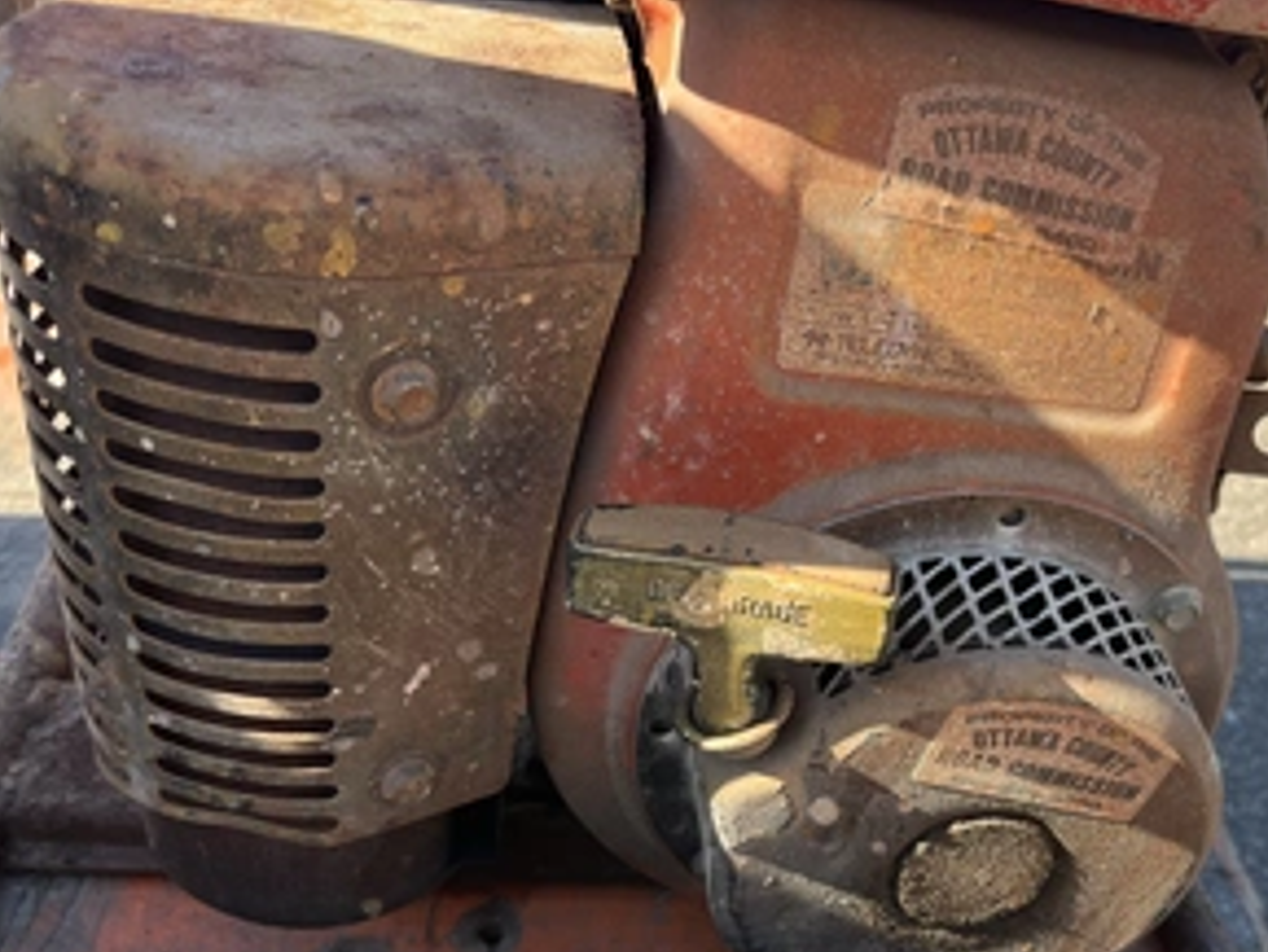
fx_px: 1319
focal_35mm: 36
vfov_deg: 39.1
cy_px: 654
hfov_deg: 50.2
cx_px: 864
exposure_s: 1/467
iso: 50
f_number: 1.6
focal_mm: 5.1
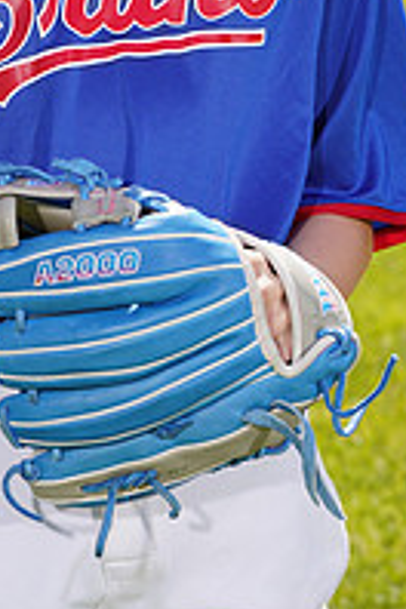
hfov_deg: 4.7
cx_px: -35
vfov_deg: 7.0
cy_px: -138
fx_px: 4956
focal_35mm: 293
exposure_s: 1/160
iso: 100
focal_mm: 100
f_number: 9
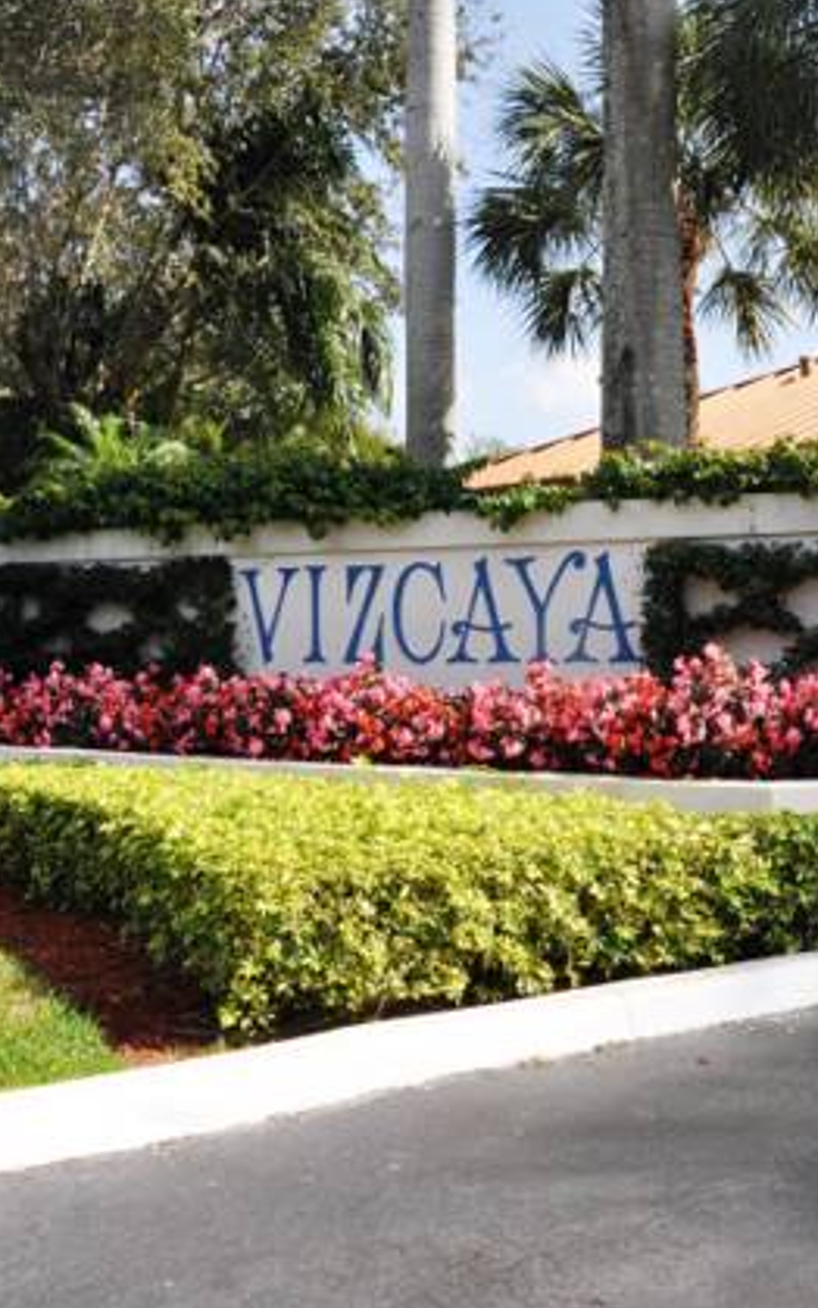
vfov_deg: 47.2
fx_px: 1498
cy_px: 649
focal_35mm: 42
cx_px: 500
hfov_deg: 30.5
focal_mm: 18
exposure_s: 1/400
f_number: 10
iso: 400
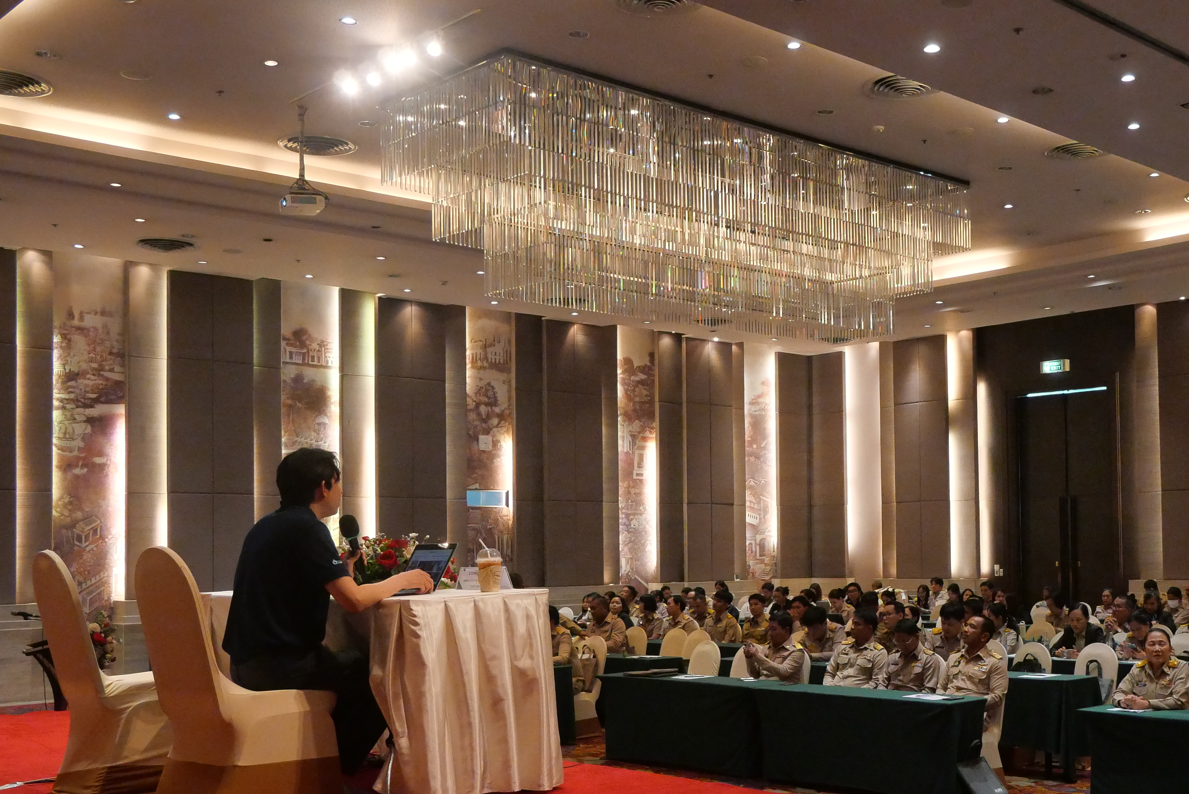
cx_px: 762
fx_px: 1355
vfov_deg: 32.5
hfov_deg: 46.8
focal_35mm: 41
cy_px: 504
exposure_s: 1/200
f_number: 5
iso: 3200
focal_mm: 14
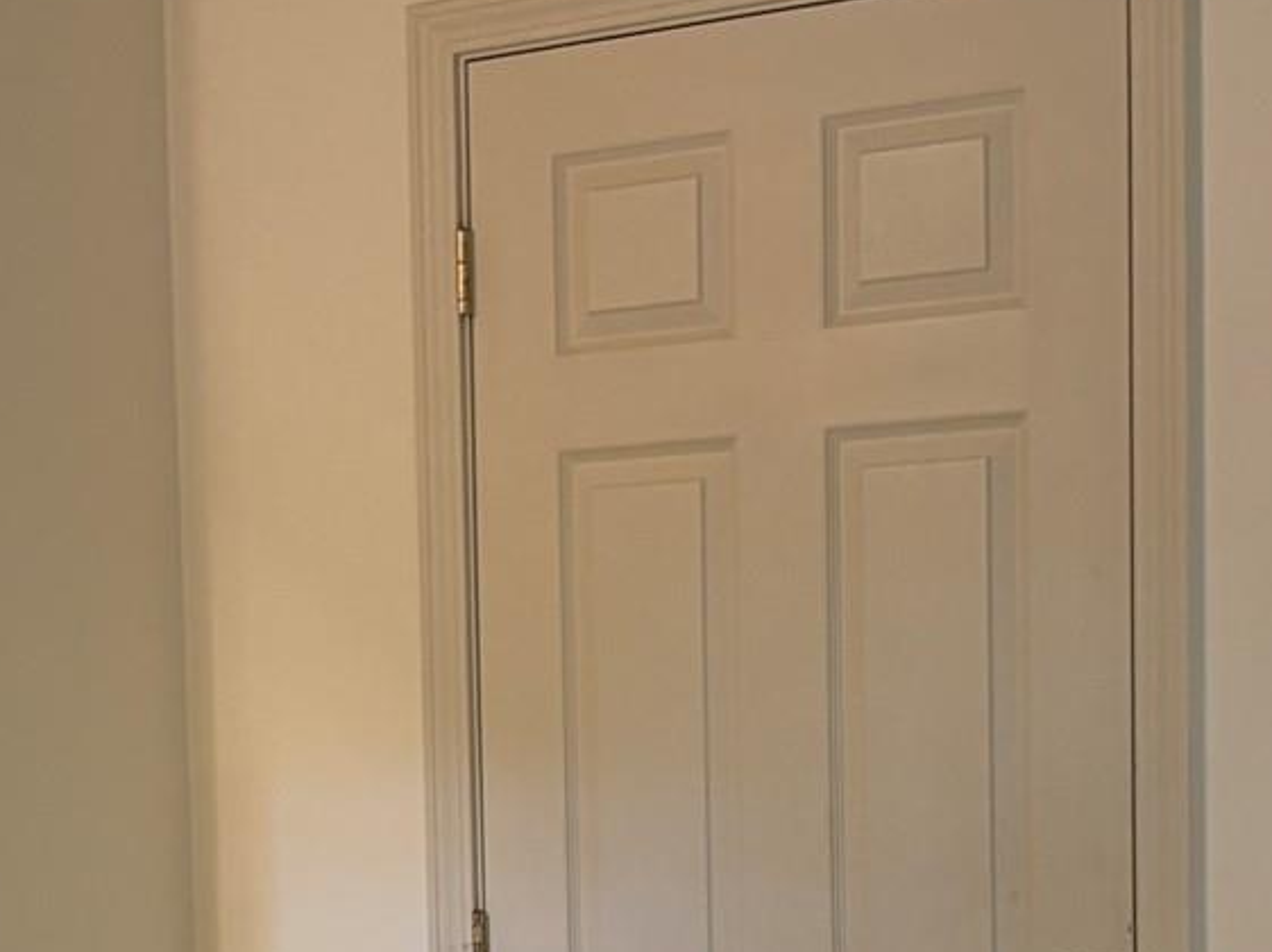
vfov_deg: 15.3
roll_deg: +1.2
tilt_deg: -4.8
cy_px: 945
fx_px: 3489
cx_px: 290
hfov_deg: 20.5
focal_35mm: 95
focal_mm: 5.96
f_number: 1.6
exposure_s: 1/60
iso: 160
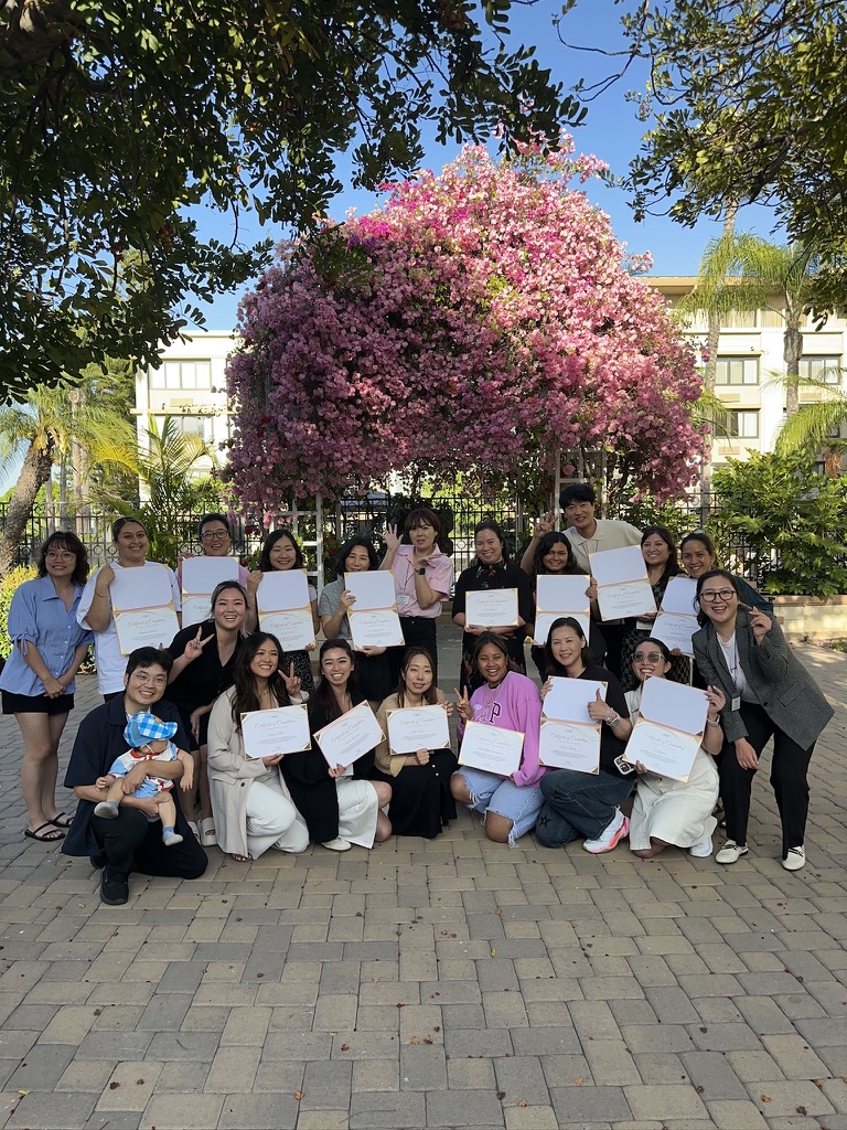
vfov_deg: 71.6
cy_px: 565
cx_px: 424
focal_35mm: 24
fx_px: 783
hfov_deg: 56.8
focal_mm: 6.86
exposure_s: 1/690
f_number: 1.78
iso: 80
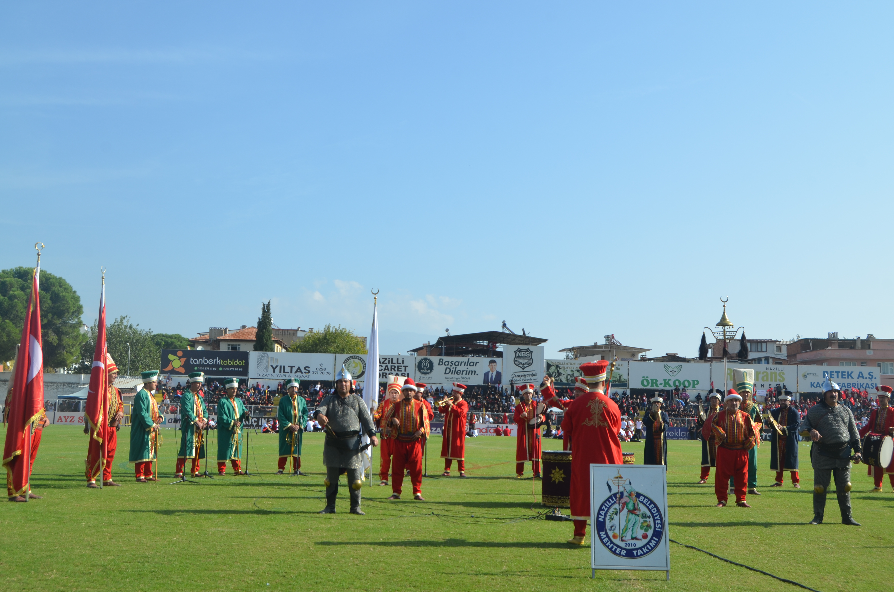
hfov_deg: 49.6
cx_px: 447
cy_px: 296
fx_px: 966
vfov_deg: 34.1
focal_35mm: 39
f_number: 8
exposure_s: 1/250
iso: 125
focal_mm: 26
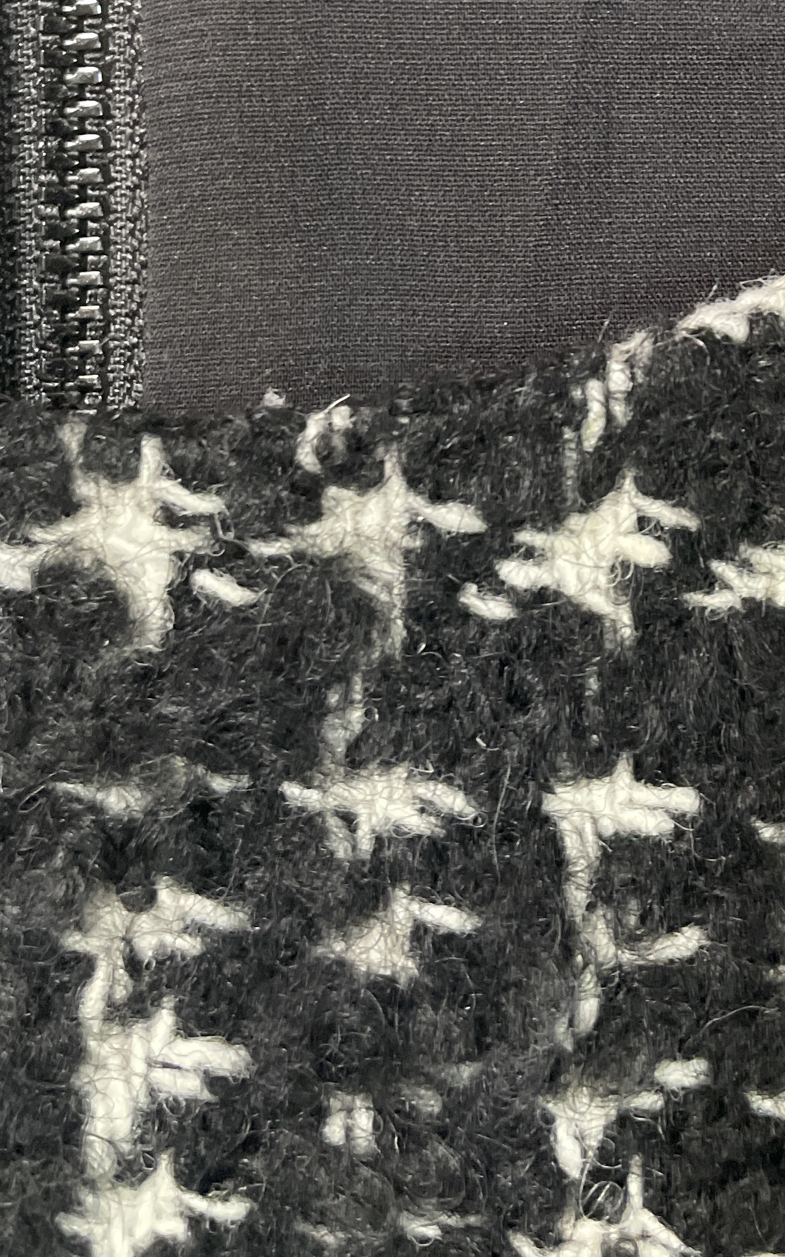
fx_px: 1849
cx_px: 717
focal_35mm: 54
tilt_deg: -83.6
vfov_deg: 35.3
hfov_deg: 23.3
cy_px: 122
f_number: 1.6
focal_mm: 4.2
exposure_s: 1/33
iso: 400
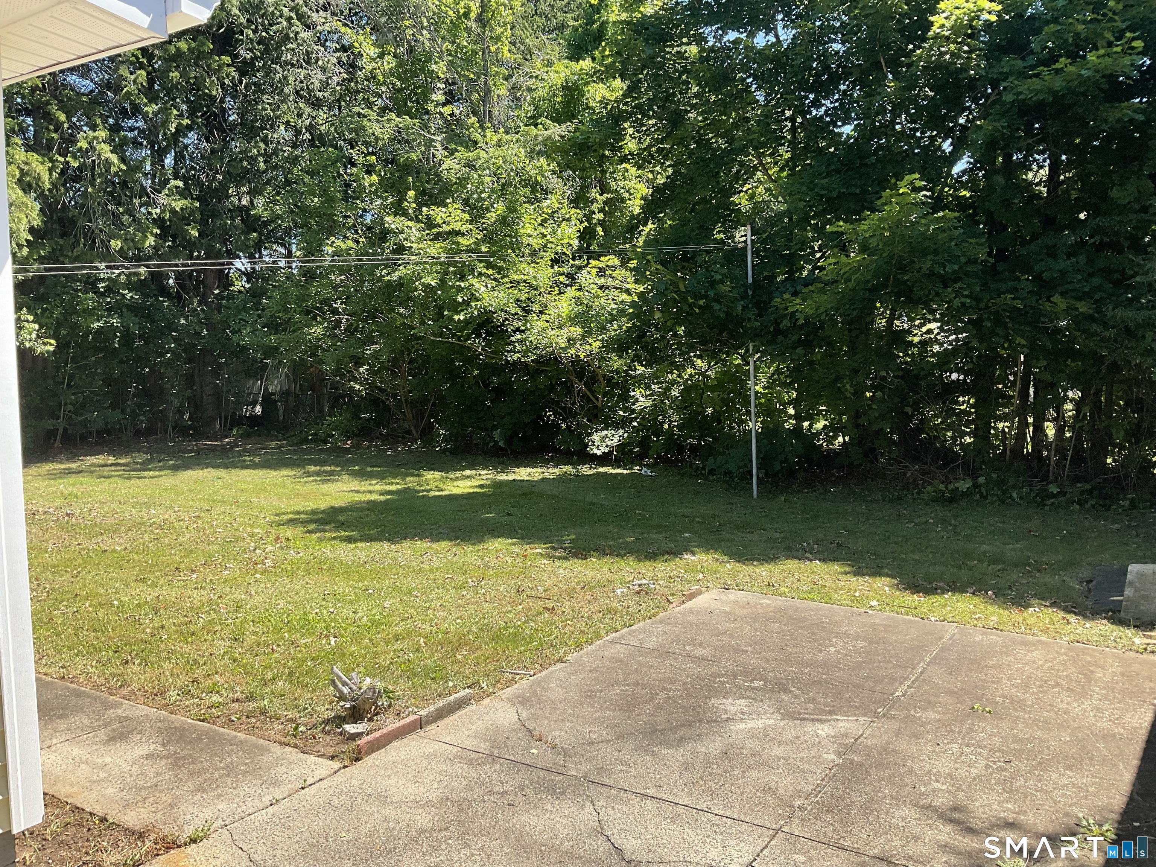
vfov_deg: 48.2
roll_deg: +0.3
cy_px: 434
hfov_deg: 61.7
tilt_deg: -3.1
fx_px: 968
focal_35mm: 29
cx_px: 578
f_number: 1.8
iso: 16
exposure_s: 1/674
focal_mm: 3
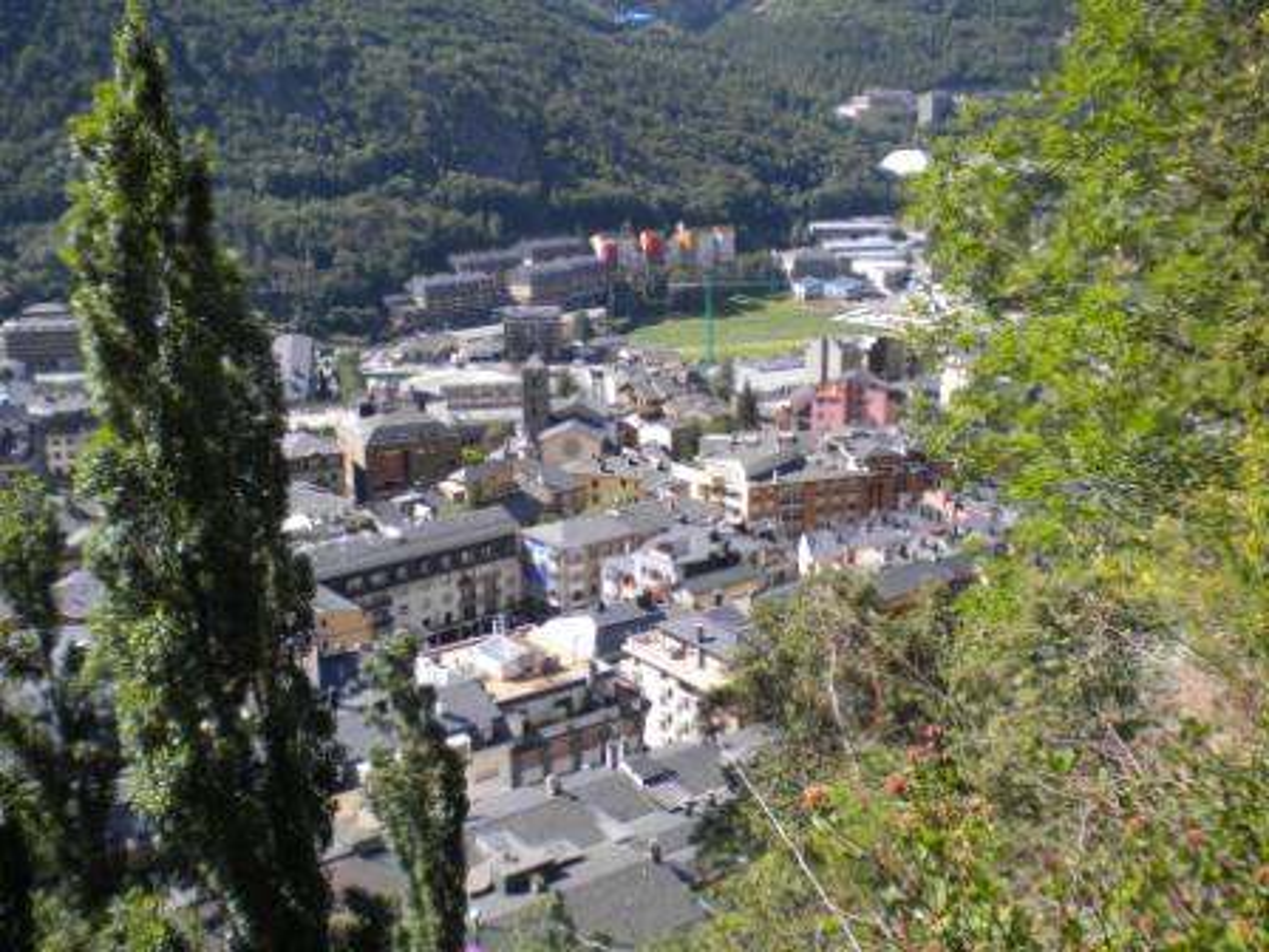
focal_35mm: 35
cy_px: 476
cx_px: 634
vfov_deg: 40.7
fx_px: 1283
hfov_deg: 52.6
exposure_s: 1/267
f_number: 4.6
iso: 80
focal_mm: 6.3
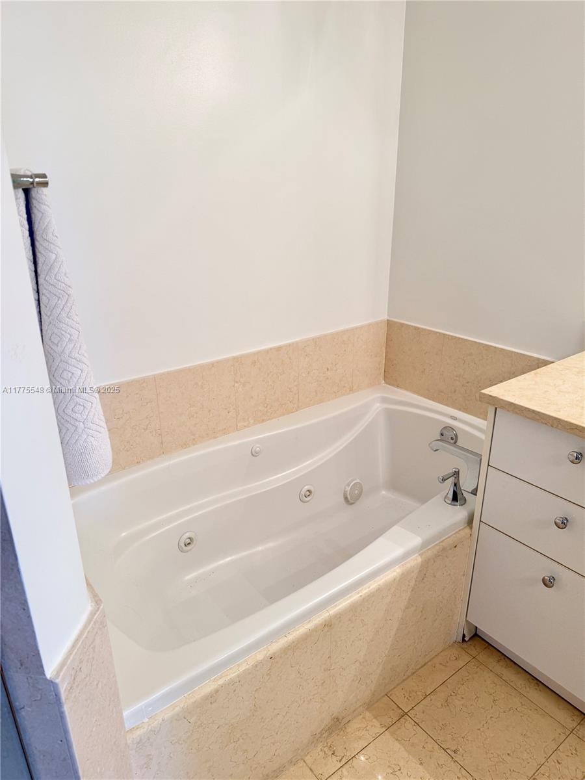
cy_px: 390
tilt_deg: -20.1
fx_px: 541
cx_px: 292
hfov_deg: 56.8
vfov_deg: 71.6
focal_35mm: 24
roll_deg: +1.1
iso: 100
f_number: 1.78
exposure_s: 1/120
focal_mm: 6.76
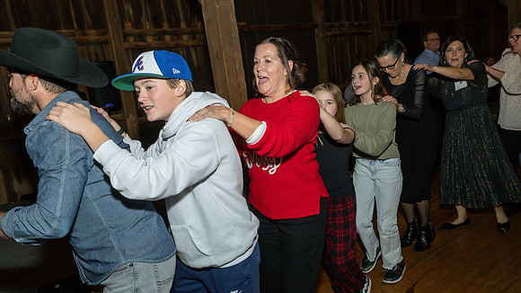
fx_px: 362
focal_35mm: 26
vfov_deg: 44.1
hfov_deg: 71.5
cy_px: 137
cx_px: 260
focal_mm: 17
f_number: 8
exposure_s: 1/250
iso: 640
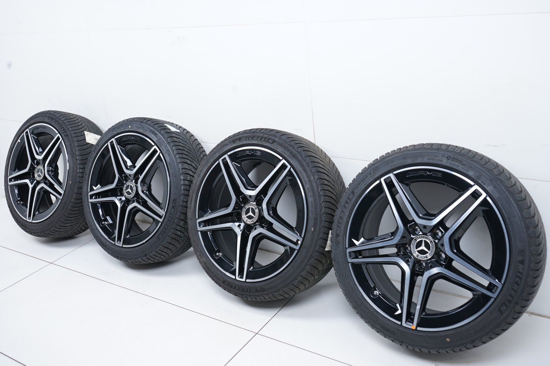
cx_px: 275
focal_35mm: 34
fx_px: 519
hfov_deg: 55.8
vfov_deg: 38.8
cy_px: 183
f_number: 7.1
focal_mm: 34
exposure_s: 1/125
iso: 250
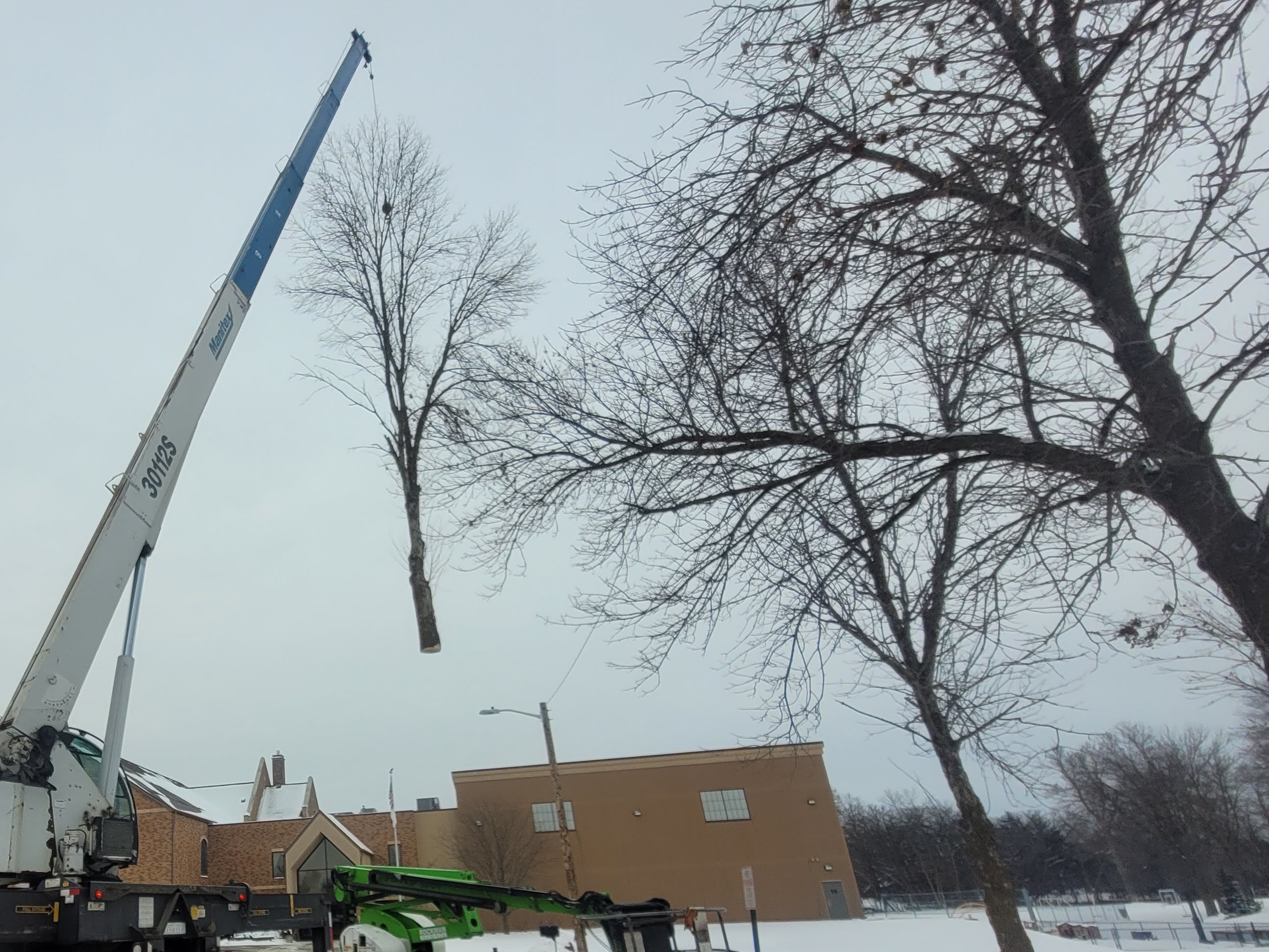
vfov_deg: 63.1
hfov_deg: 75.2
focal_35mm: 20
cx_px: 302
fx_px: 733
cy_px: 683
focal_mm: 1.74
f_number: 2.2
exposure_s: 1/471
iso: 40
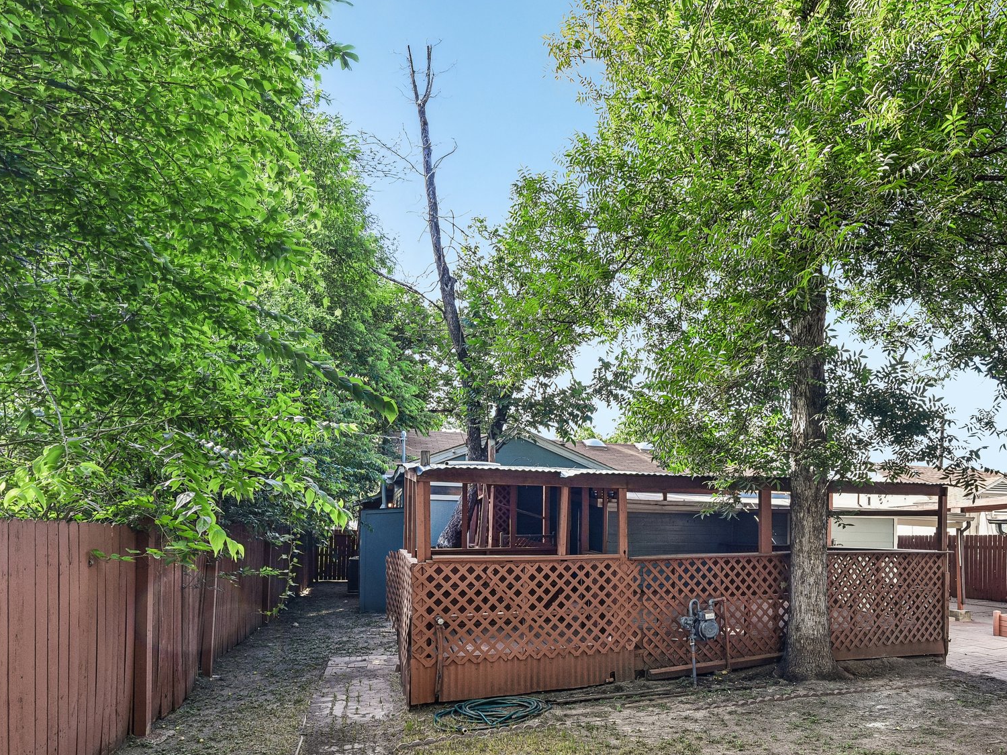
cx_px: 657
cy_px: 442
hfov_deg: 76.9
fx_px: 611
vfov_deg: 63.0
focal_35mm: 21
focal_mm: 16
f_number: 8
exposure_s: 1/80
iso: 400
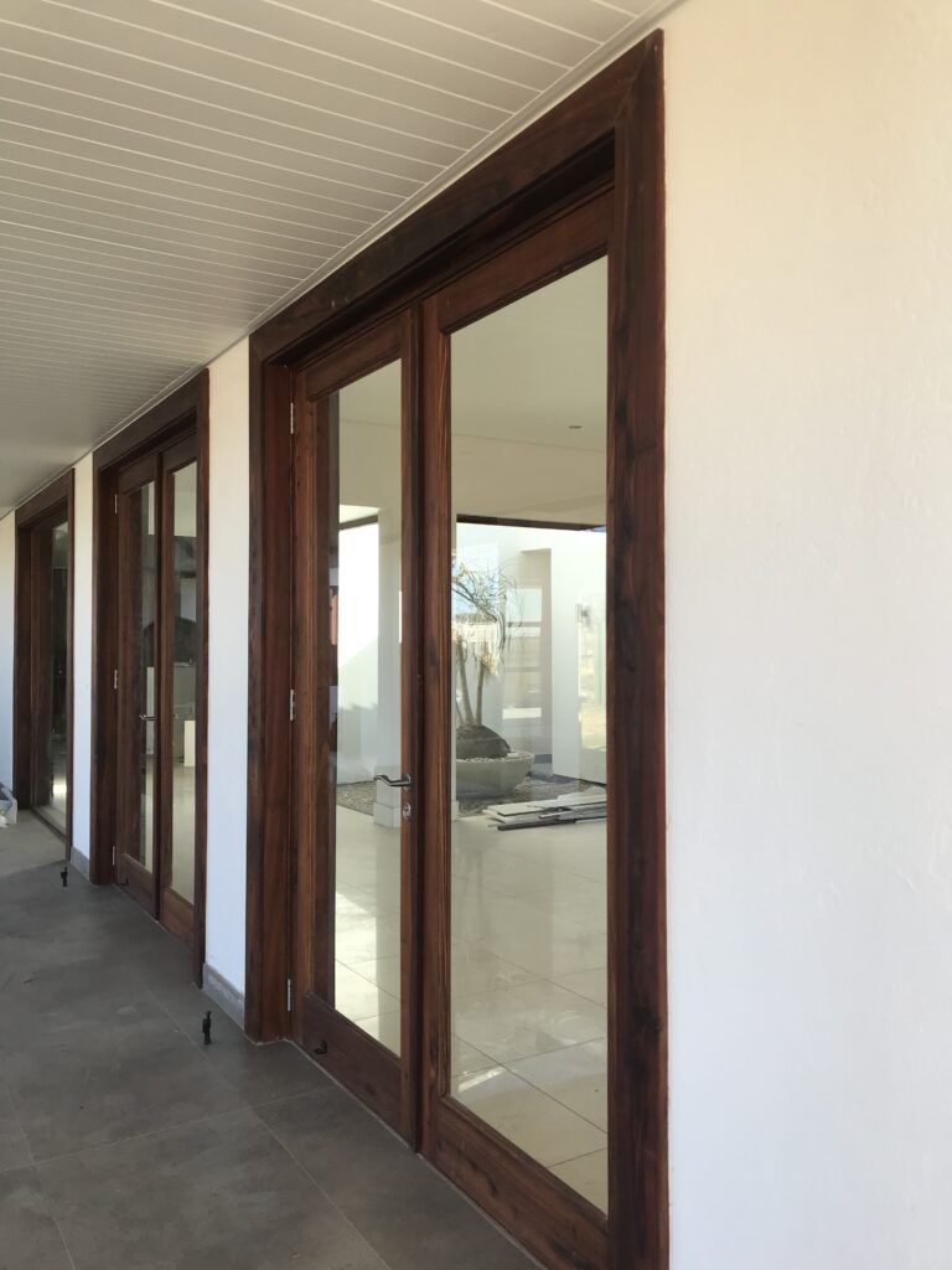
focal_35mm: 28
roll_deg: +0.2
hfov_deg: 49.7
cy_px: 635
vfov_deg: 63.4
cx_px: 476
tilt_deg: +0.9
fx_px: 1027
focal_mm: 3.99
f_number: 1.8
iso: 20
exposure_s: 1/429
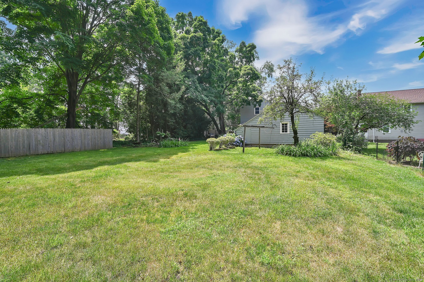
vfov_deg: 73.7
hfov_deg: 96.8
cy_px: 141
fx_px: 188
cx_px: 212
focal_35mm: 16
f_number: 8
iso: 200
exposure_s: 1/200
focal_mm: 16
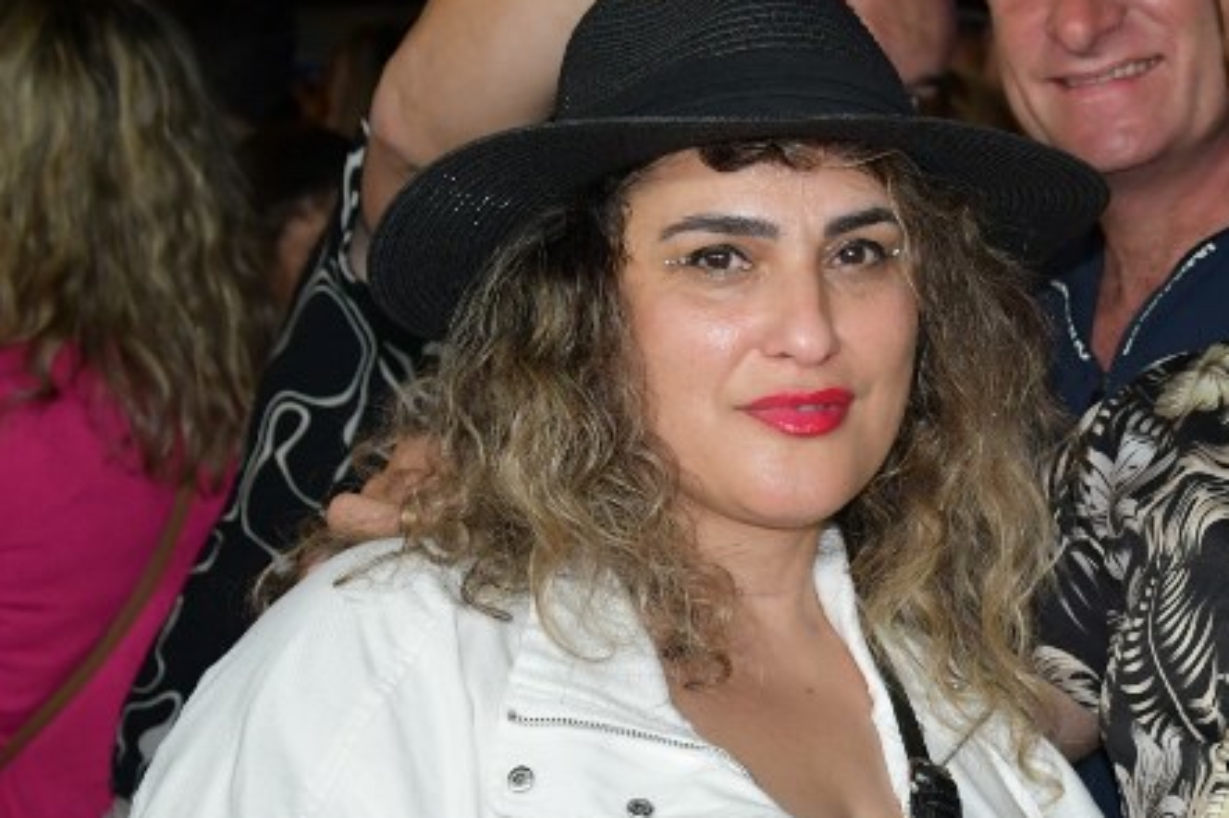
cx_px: 1018
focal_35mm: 104
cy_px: 430
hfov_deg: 19.4
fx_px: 3549
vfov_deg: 13.2
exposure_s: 1/60
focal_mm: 30
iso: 1400
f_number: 4.2
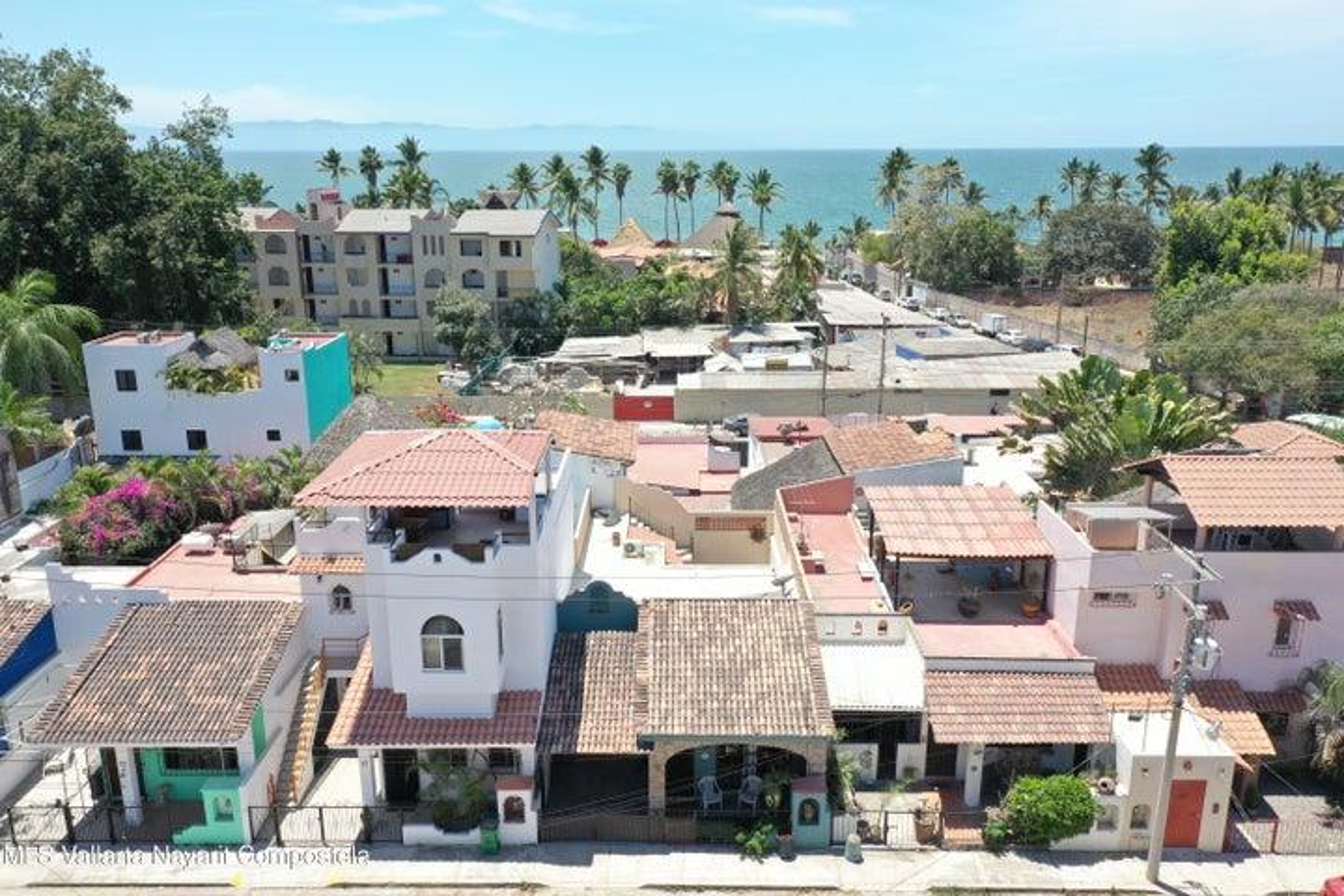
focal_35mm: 28
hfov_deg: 65.5
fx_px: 1045
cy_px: 448
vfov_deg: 46.4
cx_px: 672
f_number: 5.6
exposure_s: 1/320
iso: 100
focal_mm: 10.26
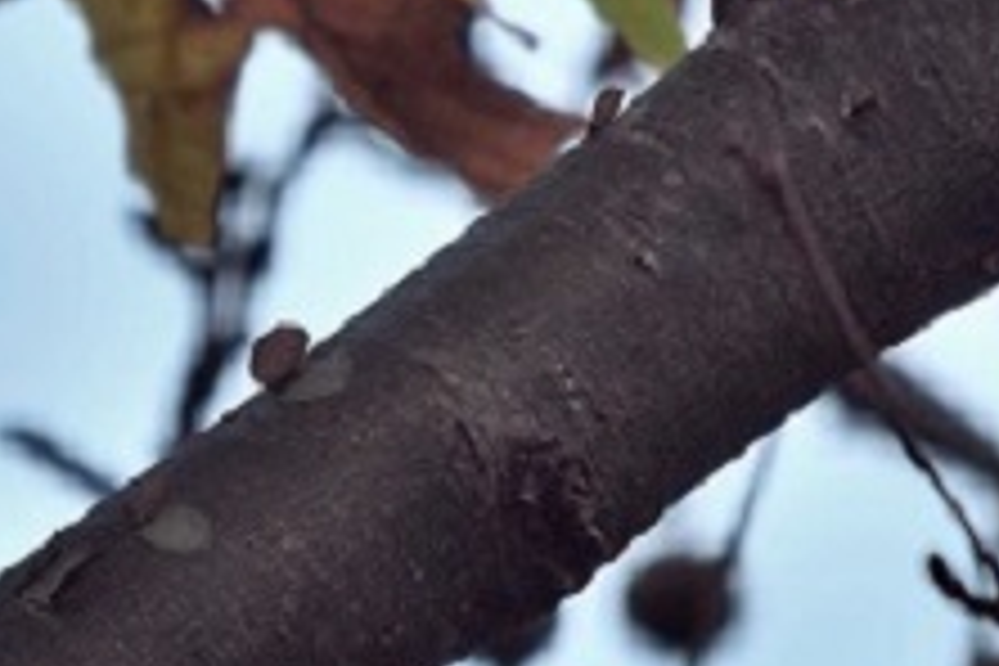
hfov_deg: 0.7
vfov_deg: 0.5
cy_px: 405
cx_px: -225
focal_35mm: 2840
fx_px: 78804
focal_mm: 500
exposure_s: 1/500
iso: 320
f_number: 6.3
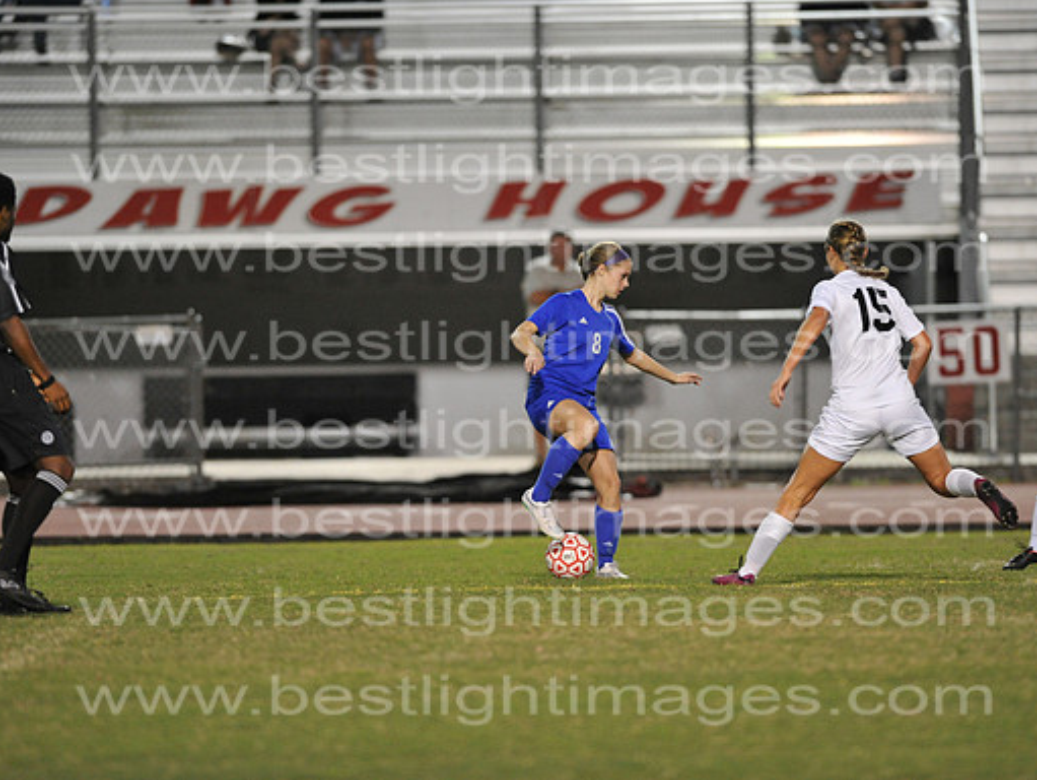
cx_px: 536
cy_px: 390
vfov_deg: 4.6
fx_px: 9803
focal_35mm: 327
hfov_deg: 6.1
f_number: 3.2
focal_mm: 300
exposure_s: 1/400
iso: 5000
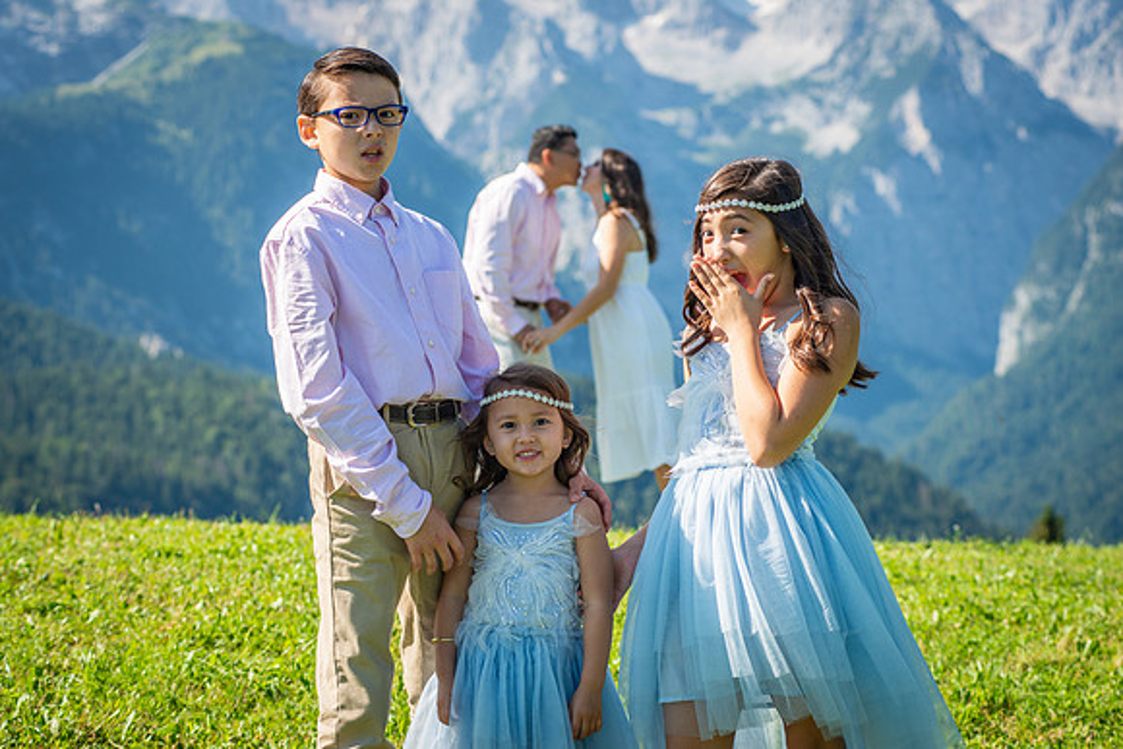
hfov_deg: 21.3
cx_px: 539
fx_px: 2986
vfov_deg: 14.3
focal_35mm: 96
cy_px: 390
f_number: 5.6
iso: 160
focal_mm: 92
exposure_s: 1/500
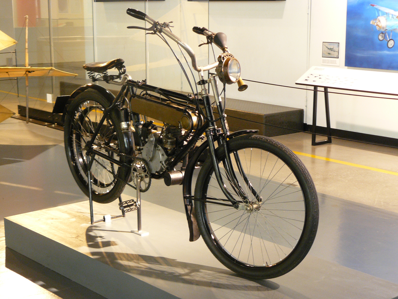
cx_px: 199
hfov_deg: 29.8
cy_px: 150
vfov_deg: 22.6
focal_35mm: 65
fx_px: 747
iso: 200
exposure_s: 1/5
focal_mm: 10.9
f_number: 3.2
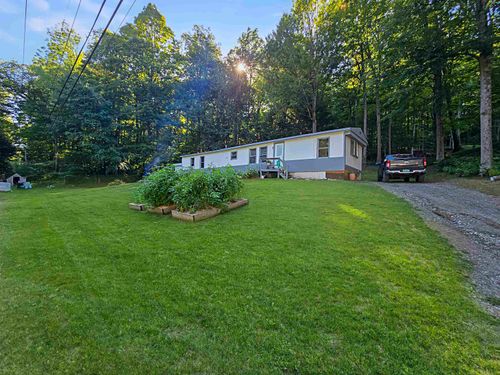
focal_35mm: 13
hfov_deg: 106.2
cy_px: 188
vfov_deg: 89.9
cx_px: 250
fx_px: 188
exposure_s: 1/134
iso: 50
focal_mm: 2.2
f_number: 2.2
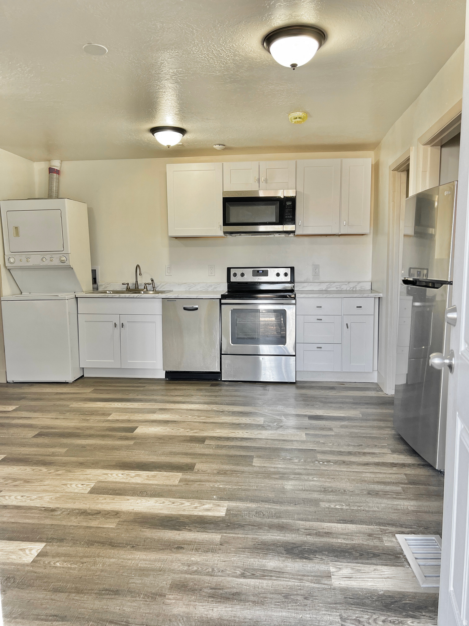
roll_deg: +0.0
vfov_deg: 67.3
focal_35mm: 26
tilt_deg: -6.3
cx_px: 234
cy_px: 313
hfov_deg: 53.1
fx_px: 470
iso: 100
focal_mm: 5.7
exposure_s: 1/121
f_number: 1.5
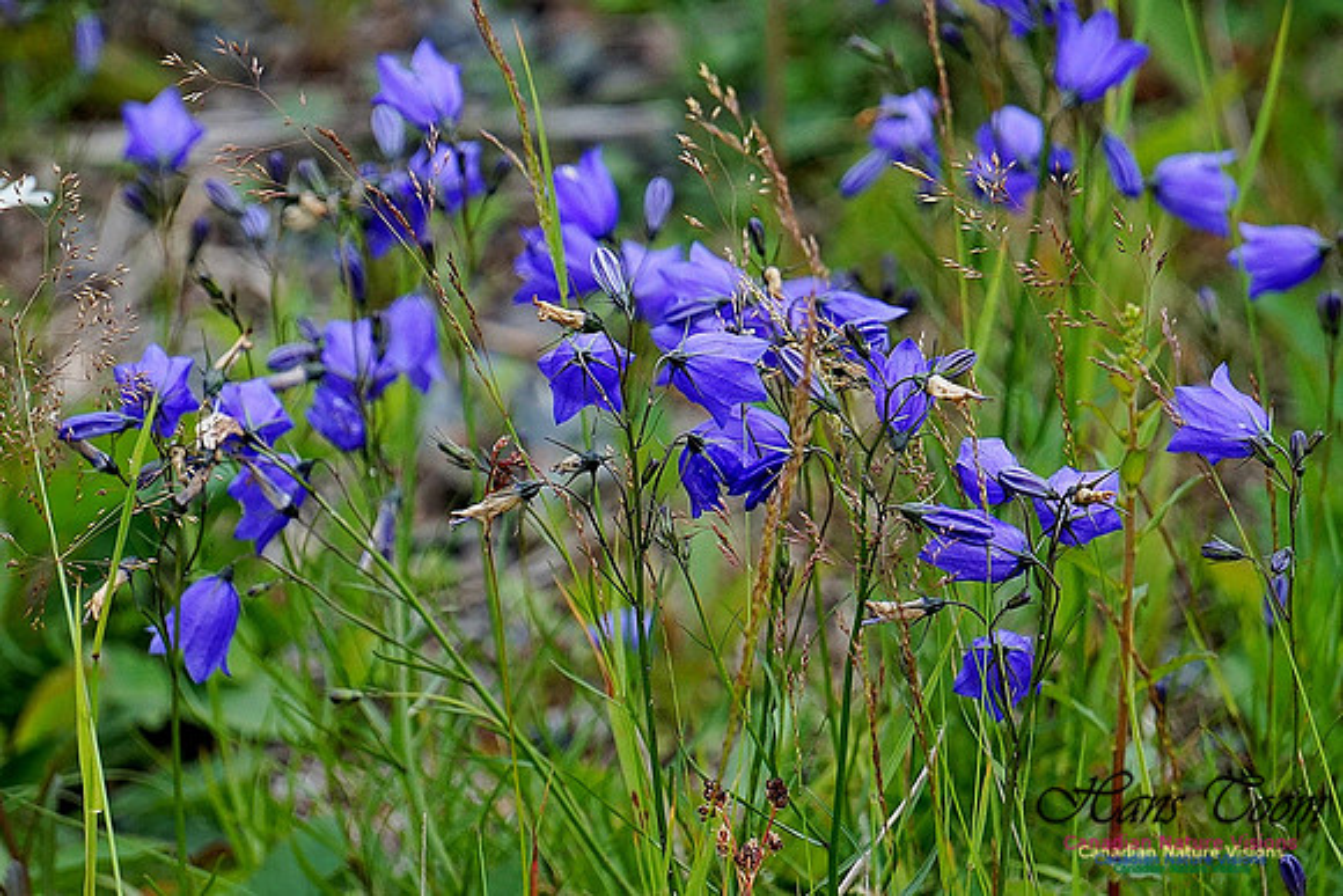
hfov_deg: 6.5
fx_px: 11753
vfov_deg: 4.4
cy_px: 448
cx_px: 672
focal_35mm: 315
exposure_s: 1/500
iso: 800
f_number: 8
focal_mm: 210
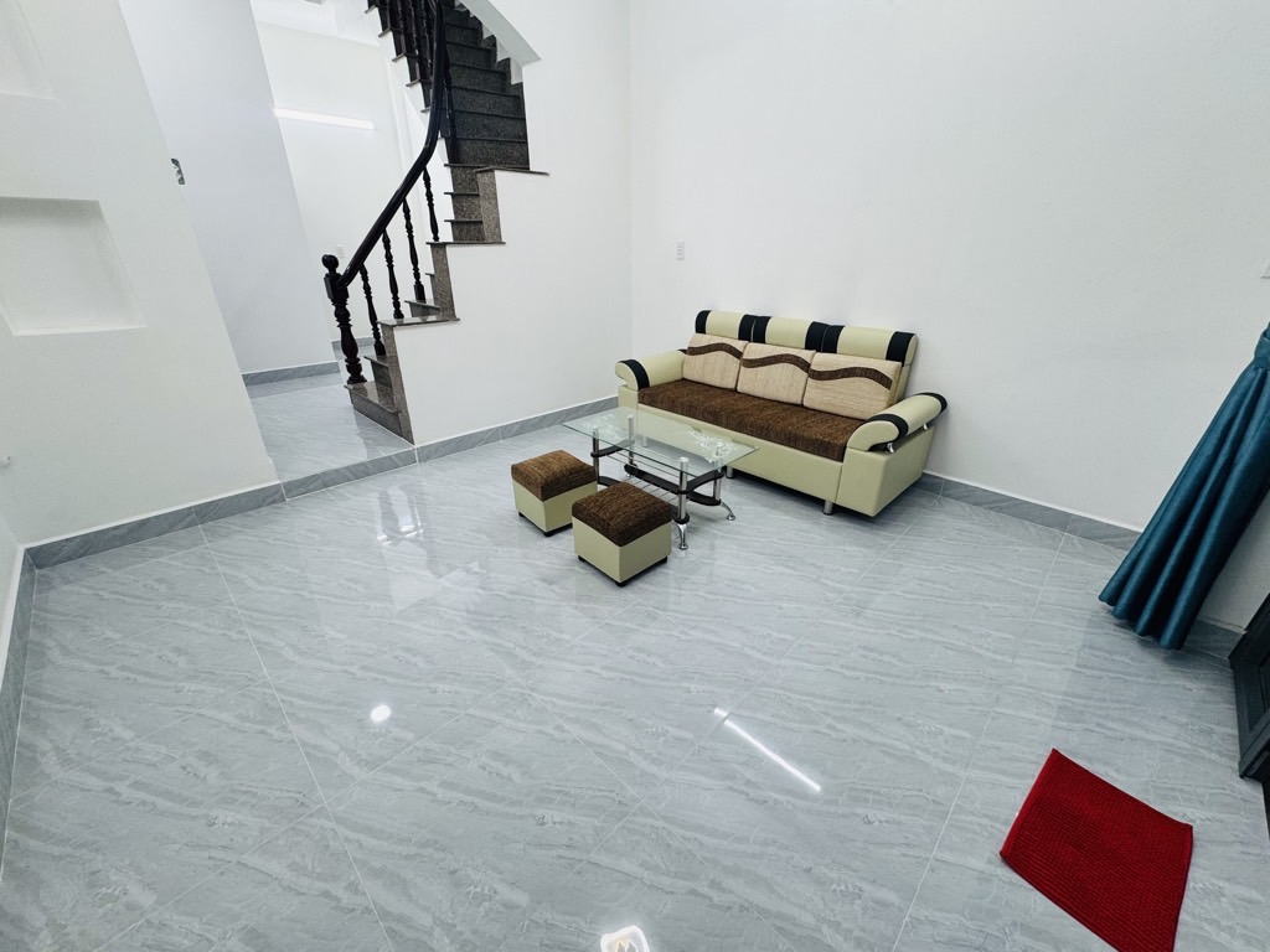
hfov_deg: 102.1
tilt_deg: -24.6
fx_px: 514
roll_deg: +0.3
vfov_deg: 85.7
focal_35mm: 14
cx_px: 635
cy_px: 476
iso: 100
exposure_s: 1/99
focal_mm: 2.22
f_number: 2.2
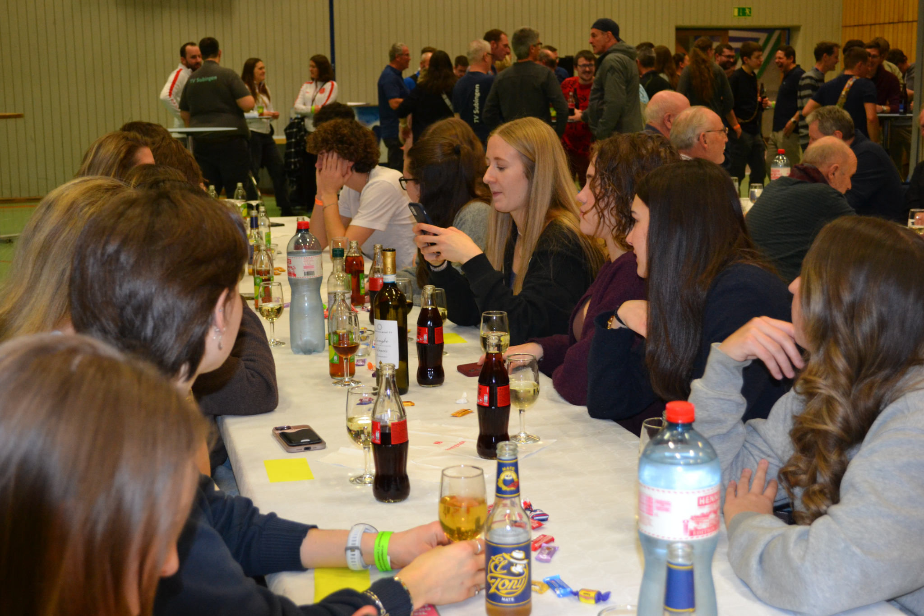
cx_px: 462
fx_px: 1232
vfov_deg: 28.1
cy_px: 308
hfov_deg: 41.1
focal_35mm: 48
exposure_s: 1/60
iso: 1250
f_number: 4.8
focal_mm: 32
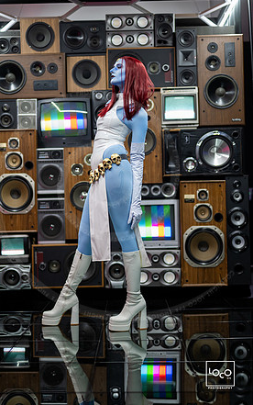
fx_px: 573
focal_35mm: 52
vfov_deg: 38.9
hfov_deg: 24.9
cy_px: 202
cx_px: 116
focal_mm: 50
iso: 1000
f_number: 1.2
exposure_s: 1/250
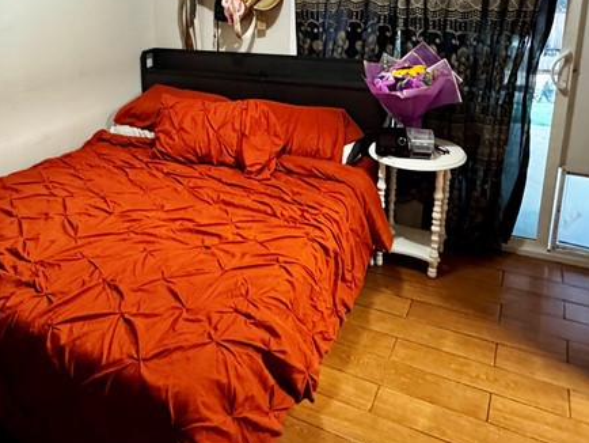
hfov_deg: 54.1
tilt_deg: -15.5
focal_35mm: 33
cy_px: 113
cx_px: 193
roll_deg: +2.1
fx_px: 562
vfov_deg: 41.8
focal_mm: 2.22
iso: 1250
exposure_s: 1/40
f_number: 2.2
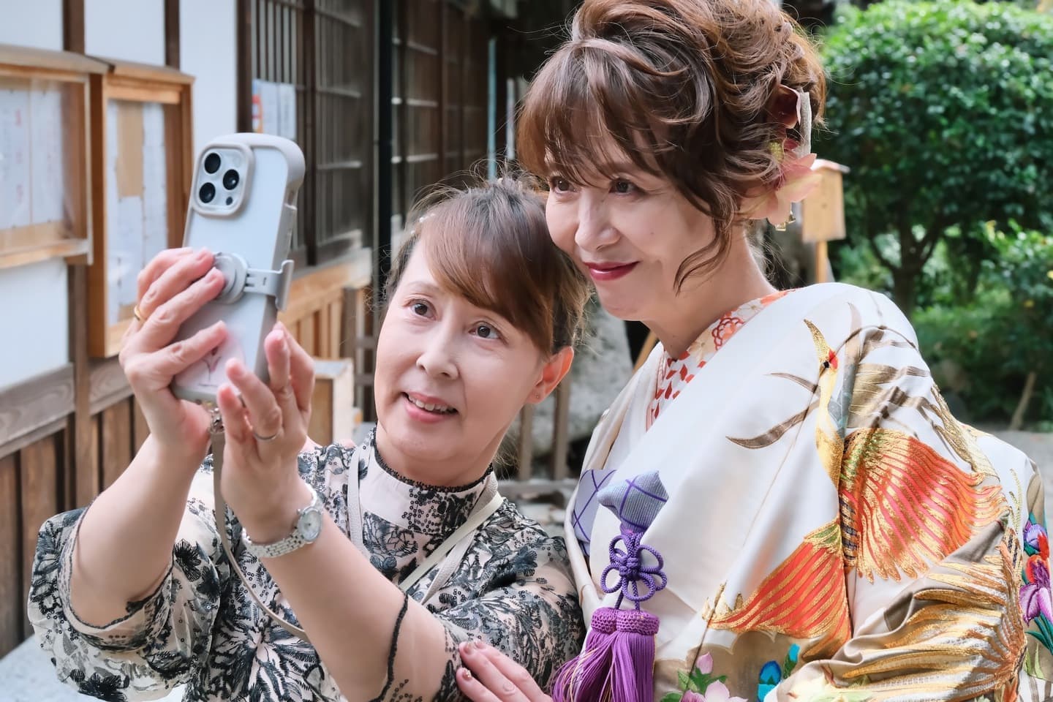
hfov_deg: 33.4
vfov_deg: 22.6
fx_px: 1755
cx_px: 526
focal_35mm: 60
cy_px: 351
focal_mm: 39.8
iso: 1600
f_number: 6.3
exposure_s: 1/320
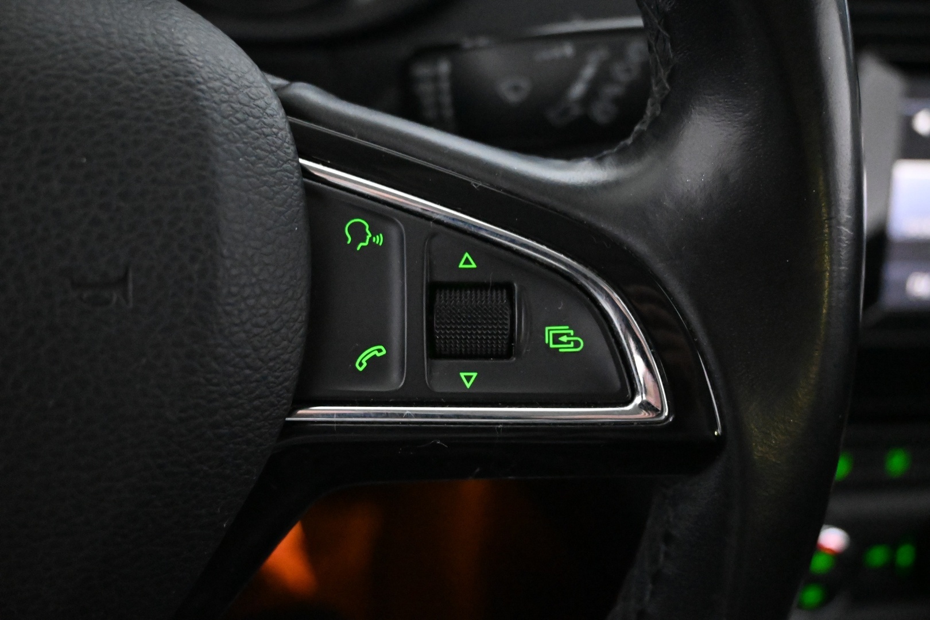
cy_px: 310
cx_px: 465
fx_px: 1007
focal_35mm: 39
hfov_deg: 49.6
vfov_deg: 34.2
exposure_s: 1/40
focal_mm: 26
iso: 12800
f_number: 4.5
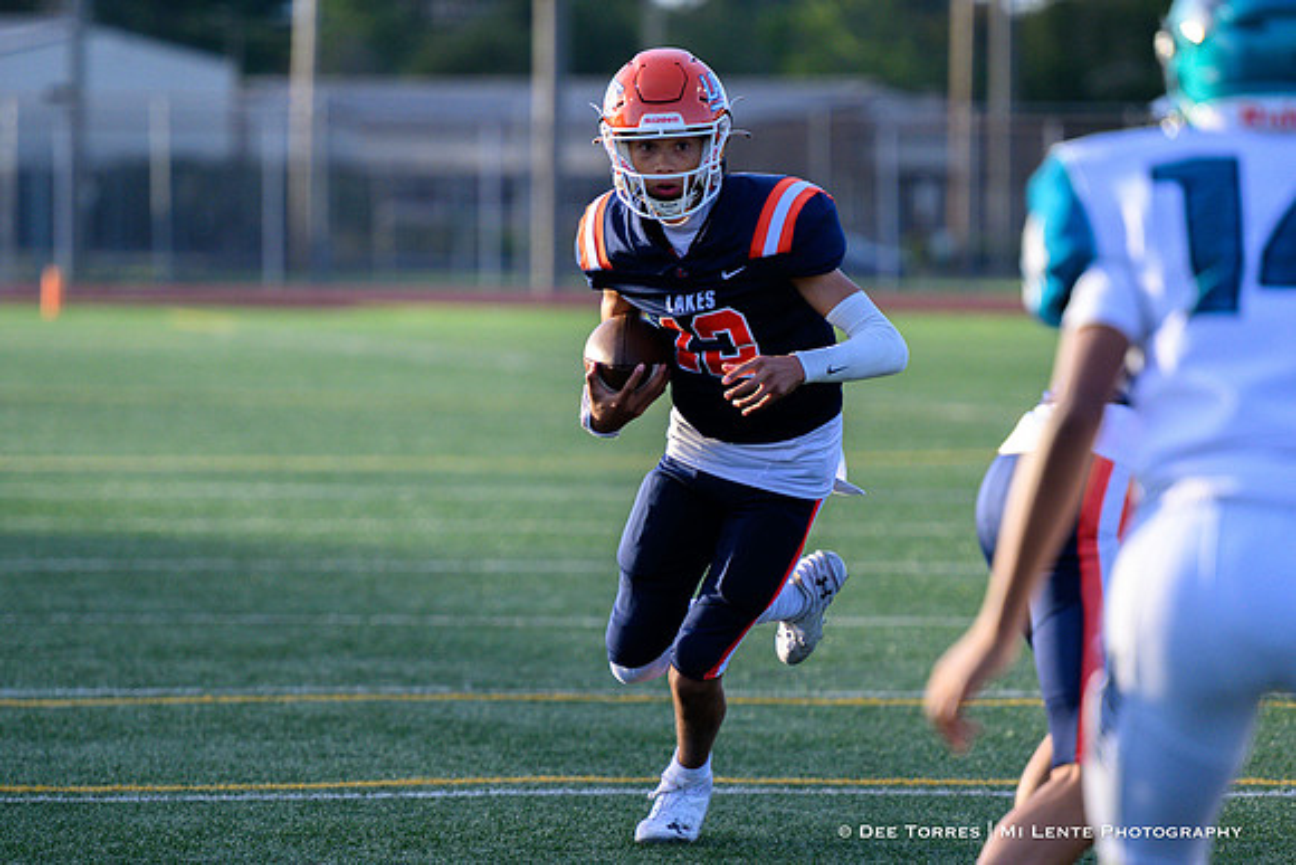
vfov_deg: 4.7
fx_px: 10481
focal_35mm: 291
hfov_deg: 7.1
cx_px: 706
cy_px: 521
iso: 1250
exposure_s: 1/2000
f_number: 4
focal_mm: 230
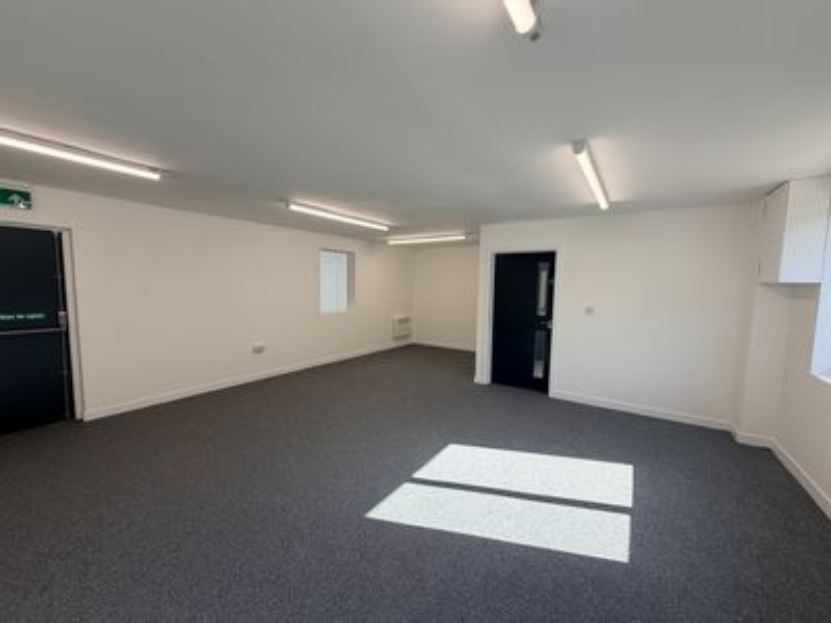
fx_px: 336
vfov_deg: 85.7
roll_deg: -0.6
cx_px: 416
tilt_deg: -3.8
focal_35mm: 14
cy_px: 312
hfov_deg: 102.1
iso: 50
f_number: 2.2
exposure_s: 1/187
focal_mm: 2.22
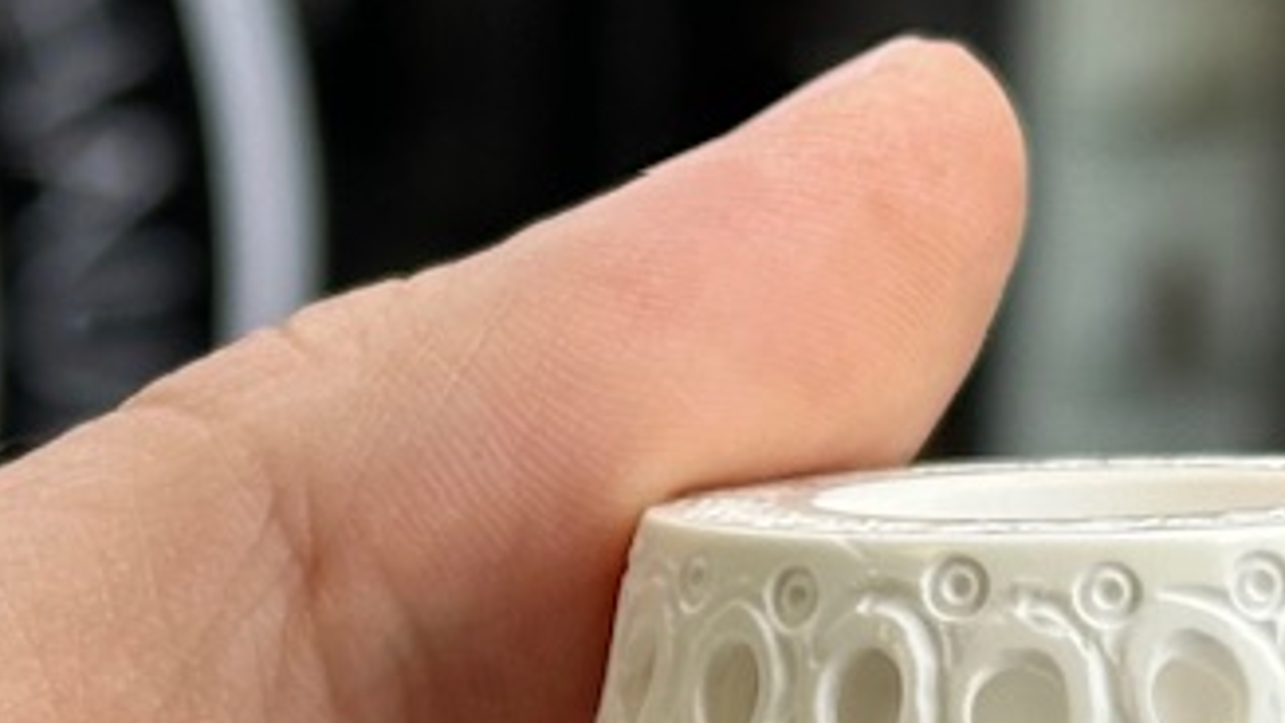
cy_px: 959
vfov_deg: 5.9
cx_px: -24
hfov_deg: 10.4
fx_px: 6986
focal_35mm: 205
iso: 64
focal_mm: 6.86
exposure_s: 1/343
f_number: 1.78
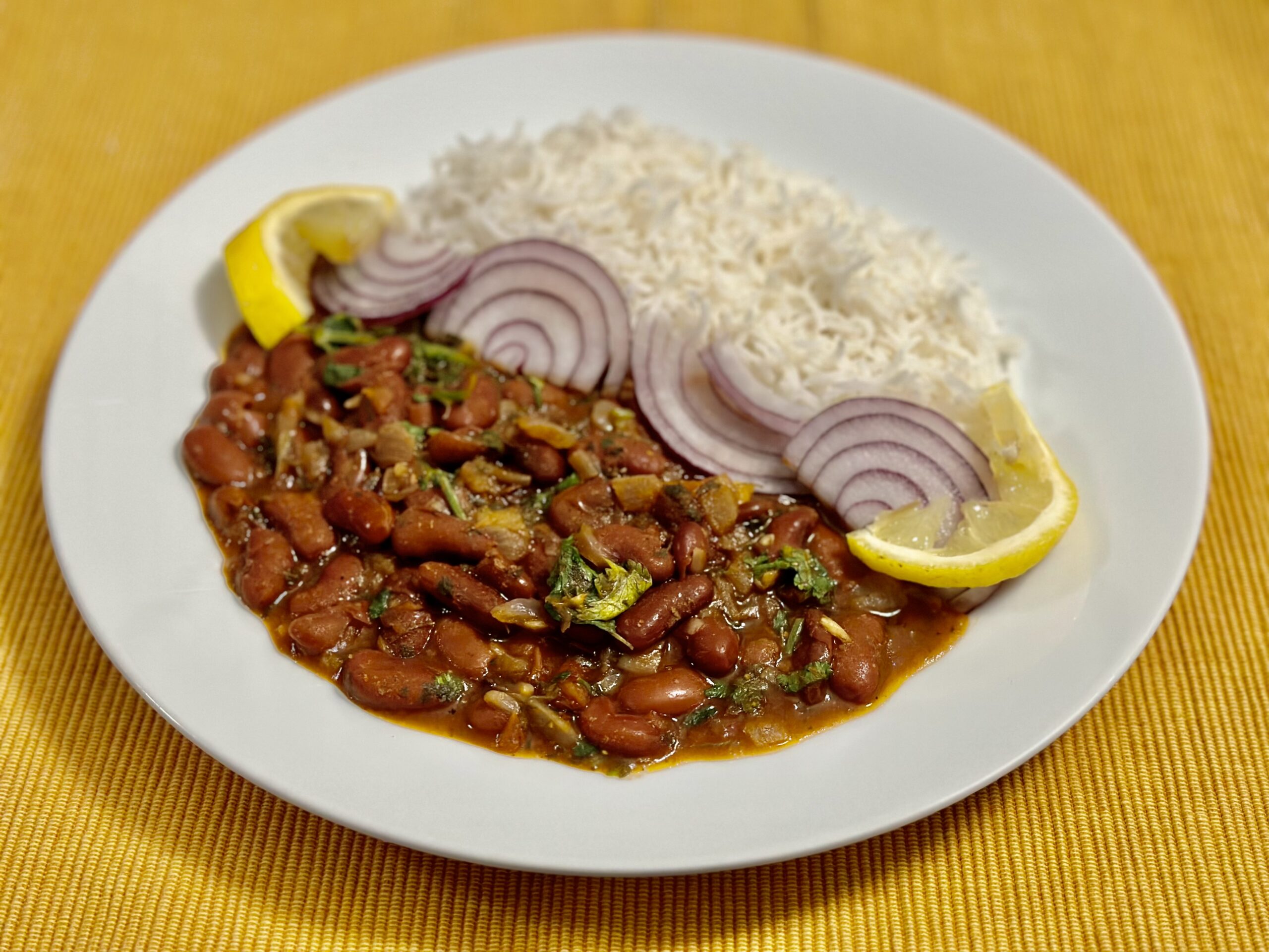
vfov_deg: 30.3
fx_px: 1760
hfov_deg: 39.7
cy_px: 476
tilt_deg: -48.7
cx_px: 634
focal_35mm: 48
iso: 250
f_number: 1.78
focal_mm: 6.86
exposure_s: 1/60
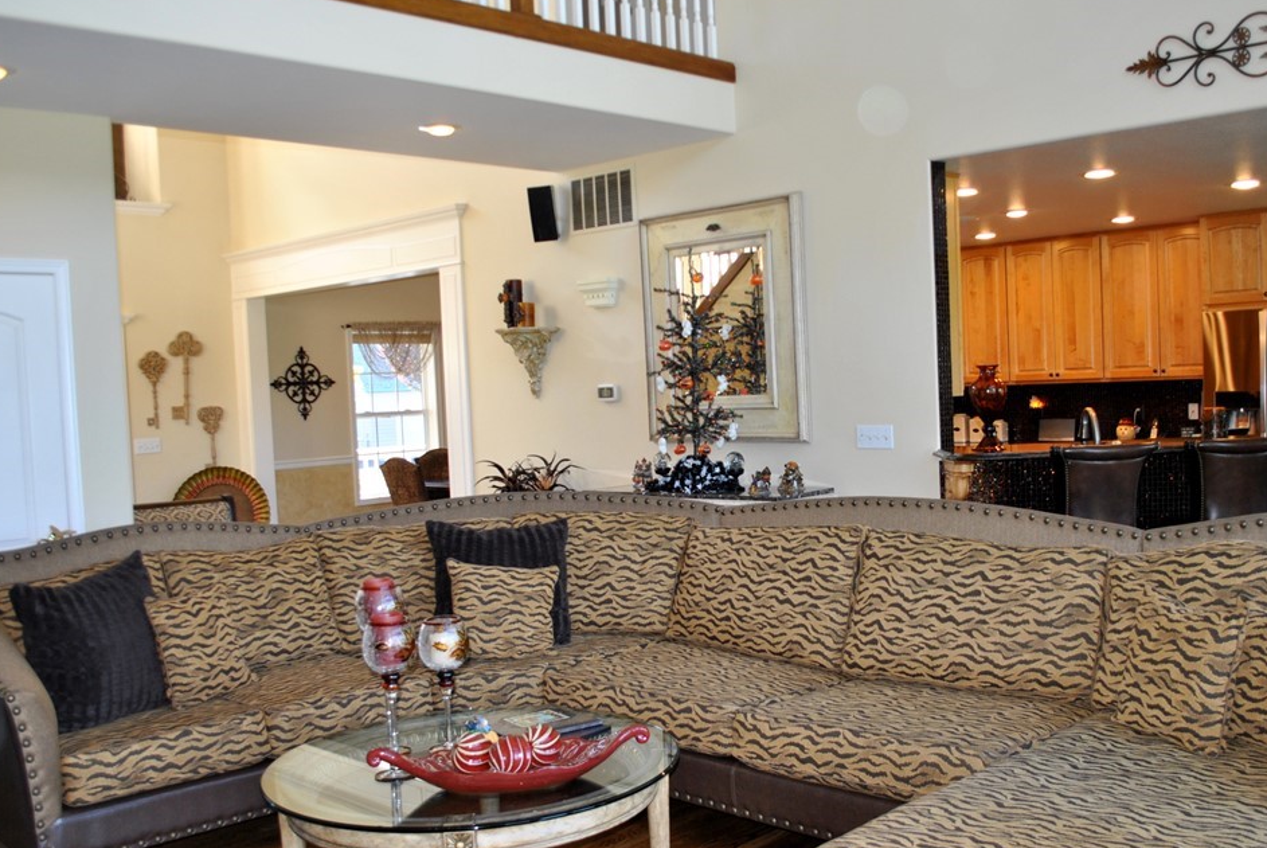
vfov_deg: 42.4
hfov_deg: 60.1
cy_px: 445
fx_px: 1092
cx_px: 687
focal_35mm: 31
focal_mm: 18
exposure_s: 1/60
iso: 200
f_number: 3.5
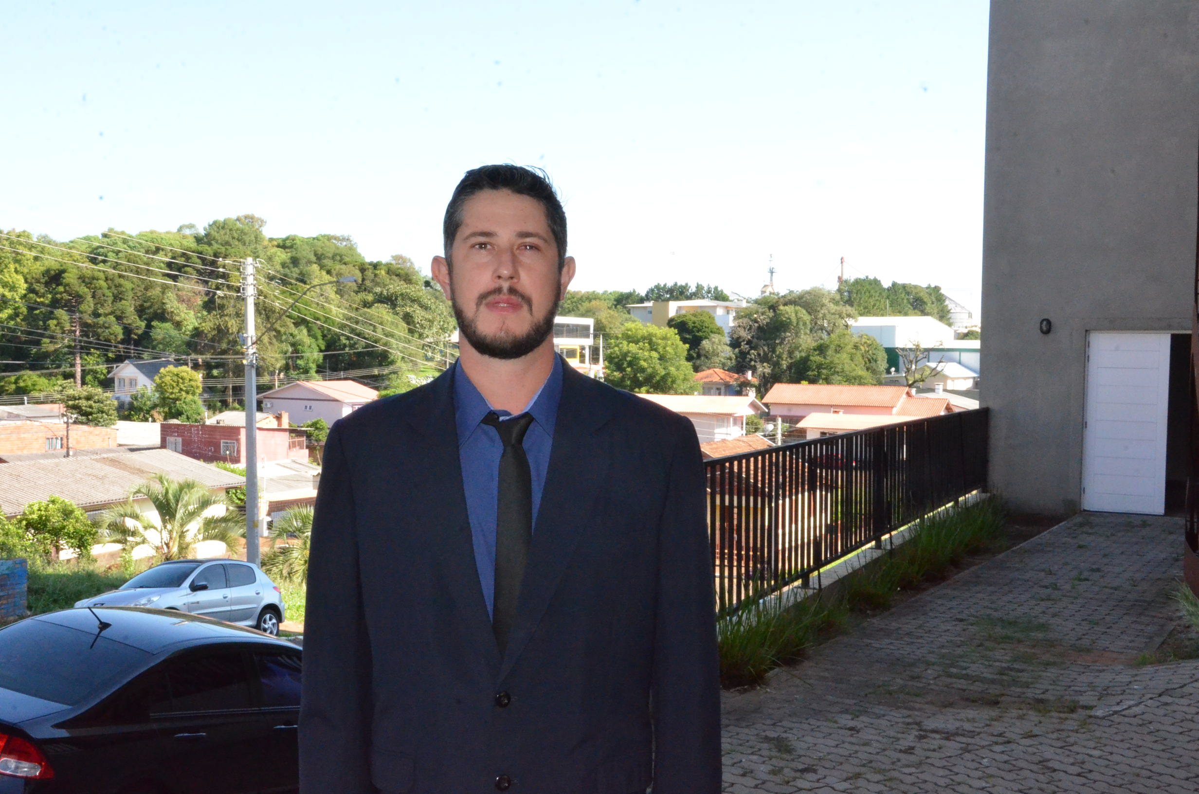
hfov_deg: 49.6
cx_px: 600
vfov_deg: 34.1
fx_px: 1296
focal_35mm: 39
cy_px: 397
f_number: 25
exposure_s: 1/250
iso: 5000
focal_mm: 26
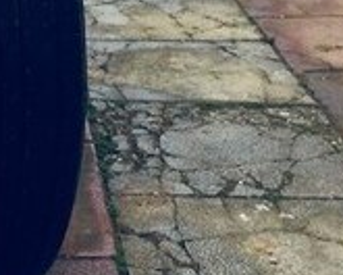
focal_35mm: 113
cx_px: -6
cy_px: -157
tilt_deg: -4.6
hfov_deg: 16.6
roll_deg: +1.3
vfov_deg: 12.8
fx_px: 1147
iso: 32
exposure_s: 1/281
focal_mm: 4.15
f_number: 2.2
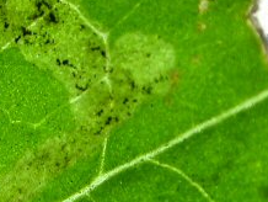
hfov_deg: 7.3
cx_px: -10
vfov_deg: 5.6
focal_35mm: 268
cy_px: 105
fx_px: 2077
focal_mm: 16.2
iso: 100
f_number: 3.5
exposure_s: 1/50.2
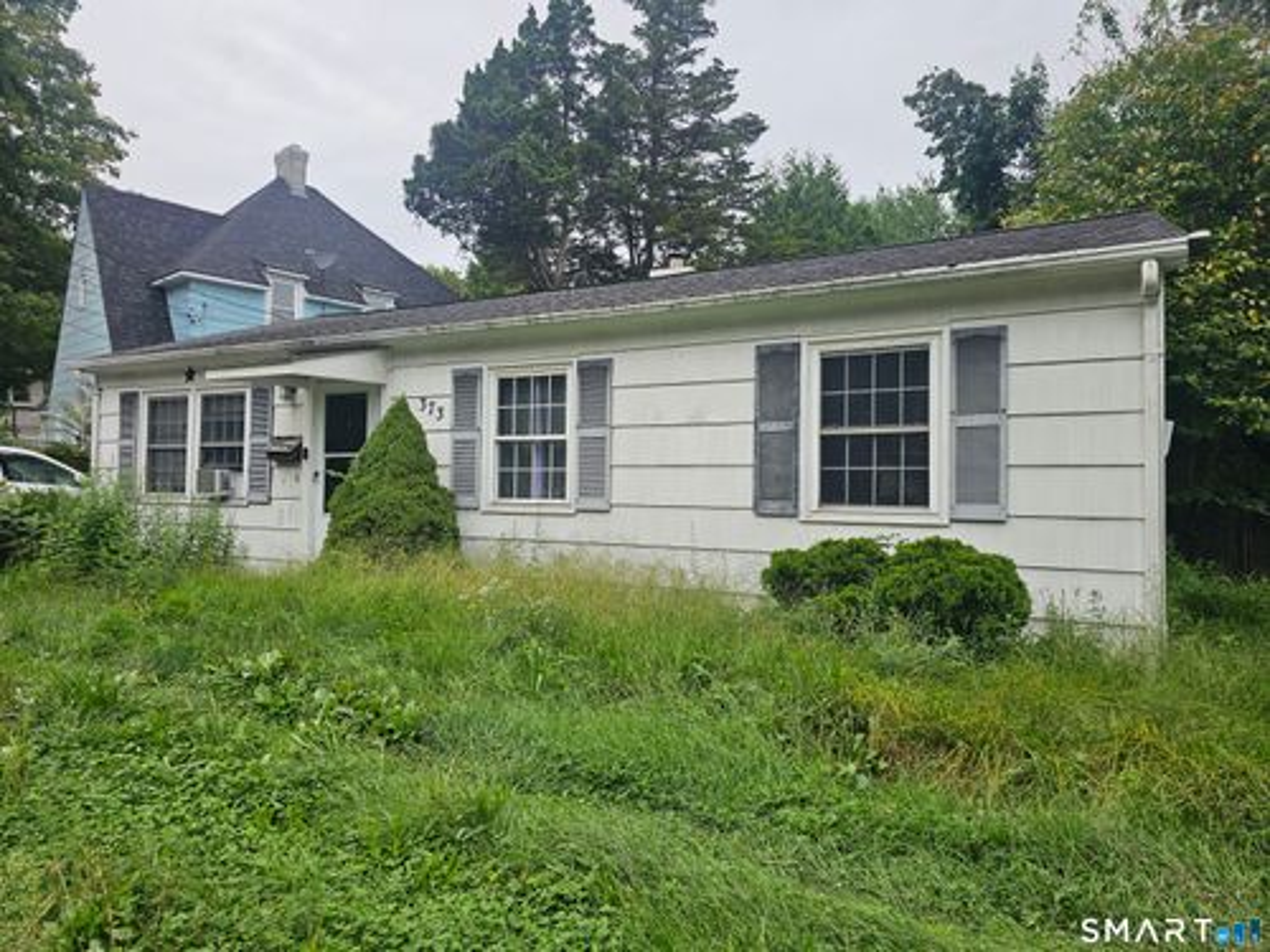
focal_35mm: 23
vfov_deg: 58.9
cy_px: 476
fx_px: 844
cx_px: 635
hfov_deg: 73.9
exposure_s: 1/208
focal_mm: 6.3
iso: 10
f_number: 1.7
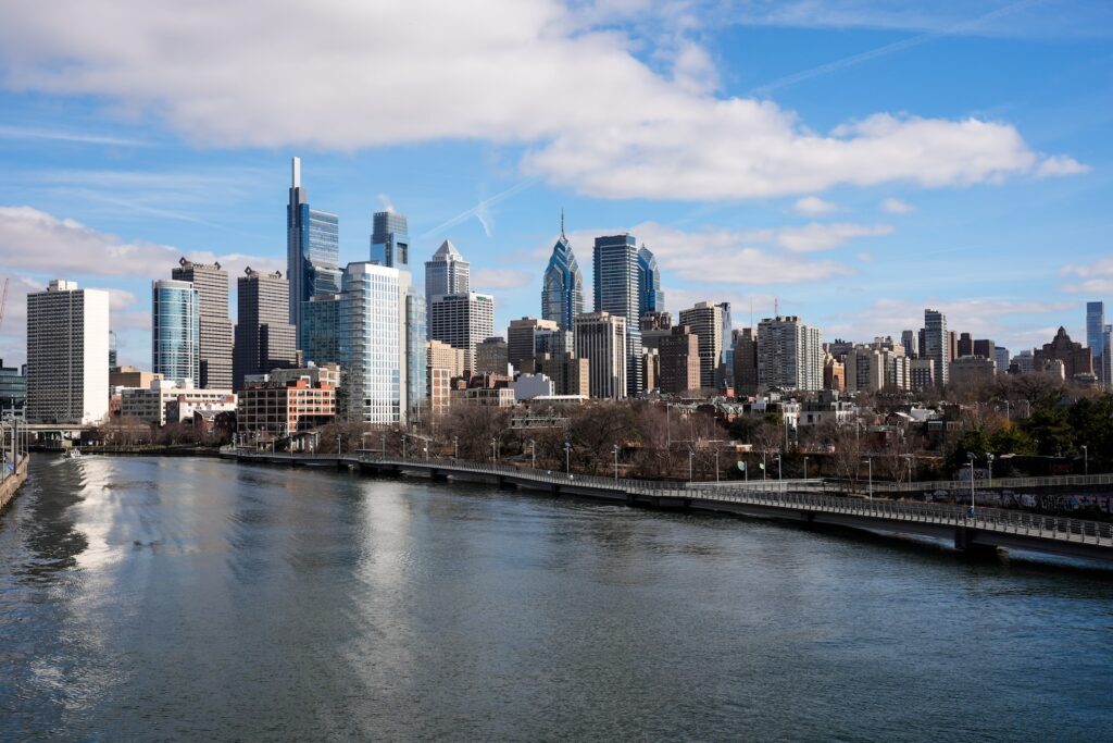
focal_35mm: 40
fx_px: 1237
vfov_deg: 33.4
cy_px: 372
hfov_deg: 48.5
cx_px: 556
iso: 320
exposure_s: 1/320
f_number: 14
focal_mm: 40
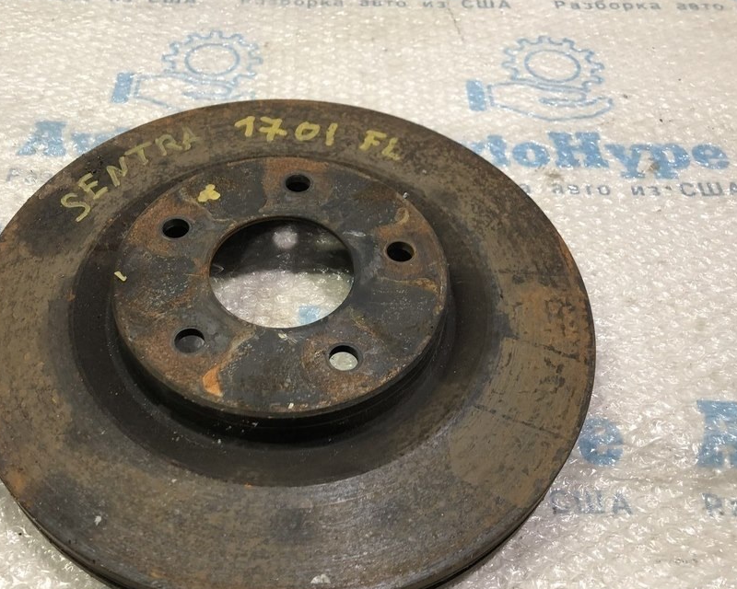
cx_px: 299
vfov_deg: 42.2
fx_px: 763
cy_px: 302
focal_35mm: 35
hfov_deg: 51.2
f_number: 1.8
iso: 40
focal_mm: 4
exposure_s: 1/33
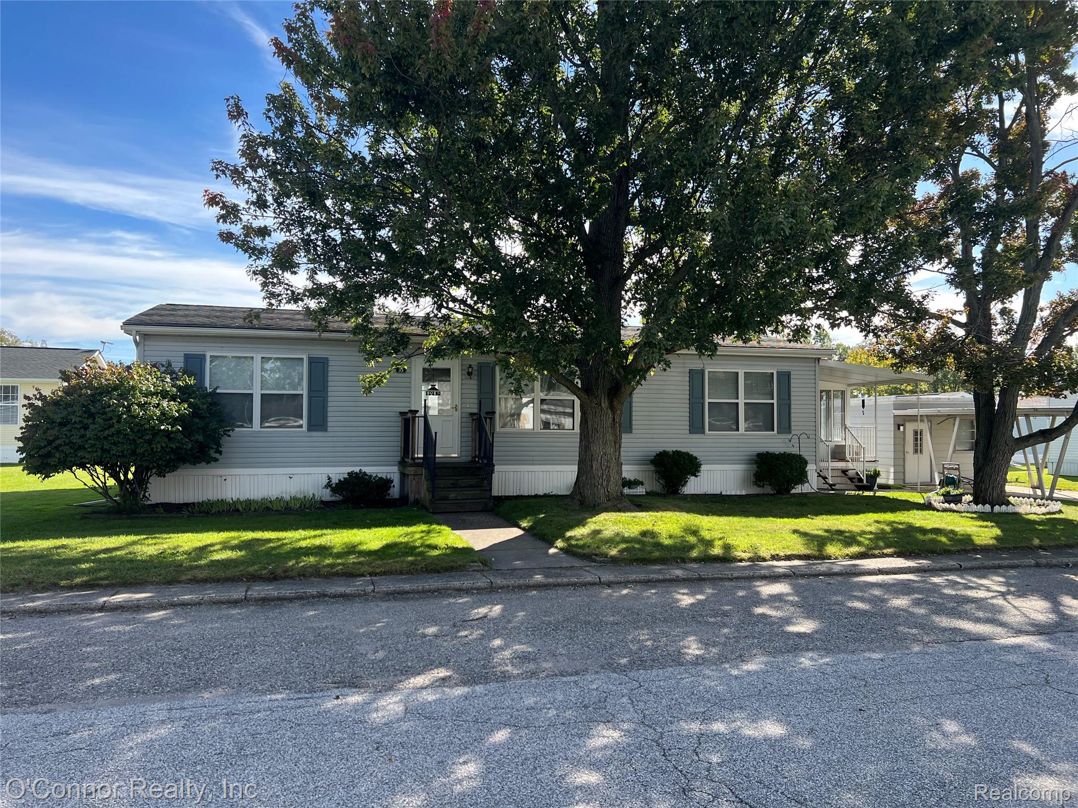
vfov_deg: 53.1
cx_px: 539
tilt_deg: +0.9
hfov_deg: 67.3
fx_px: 810
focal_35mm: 26
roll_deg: +0.0
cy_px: 404
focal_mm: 5.7
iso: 50
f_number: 1.5
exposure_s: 1/1147
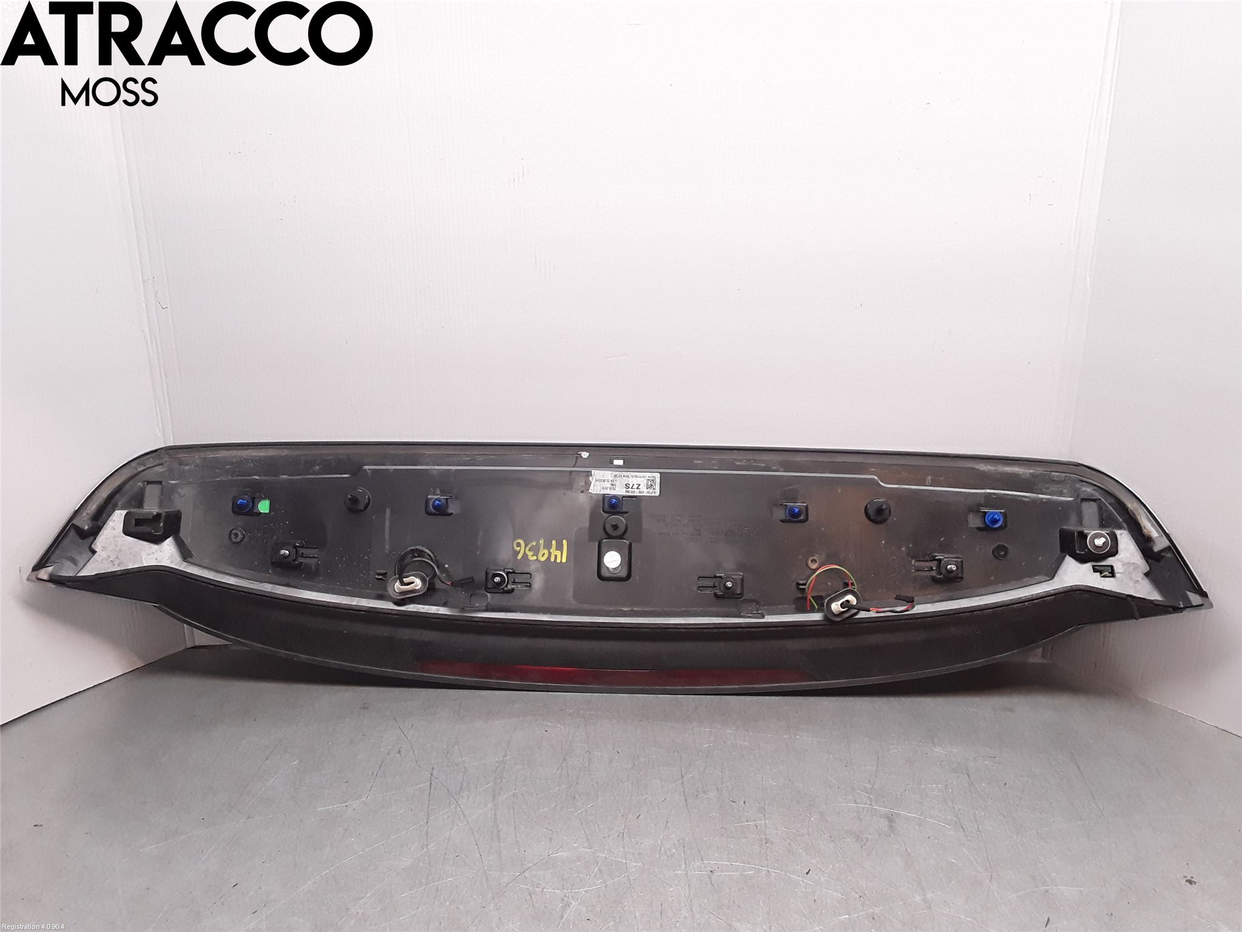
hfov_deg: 63.4
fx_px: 1005
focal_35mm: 28
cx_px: 621
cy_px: 466
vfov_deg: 49.7
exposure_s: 1/100
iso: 80
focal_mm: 2.91
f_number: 1.9
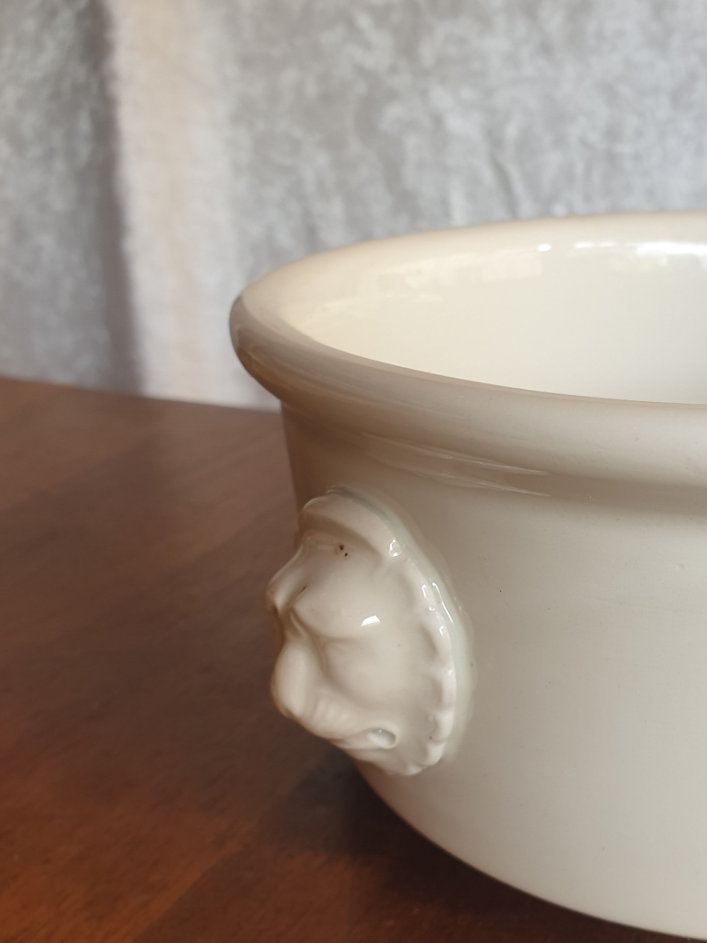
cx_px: 508
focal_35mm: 38
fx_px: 1035
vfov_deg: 49.0
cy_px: 482
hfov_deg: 37.0
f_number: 2.4
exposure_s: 1/60
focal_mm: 4.3
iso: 50
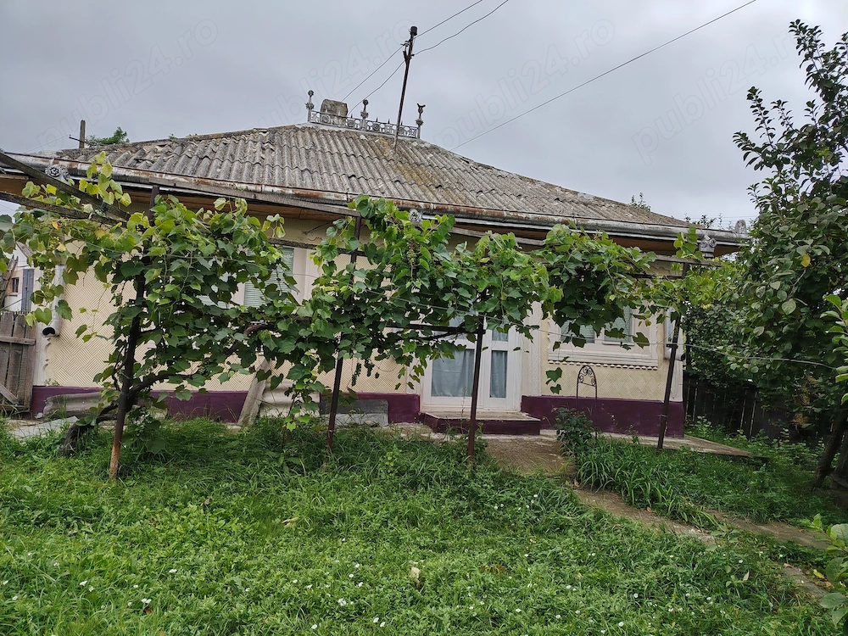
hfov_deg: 71.6
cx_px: 424
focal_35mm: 24
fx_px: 588
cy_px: 318
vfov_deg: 56.8
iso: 100
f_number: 1.75
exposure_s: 1/214
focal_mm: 5.25
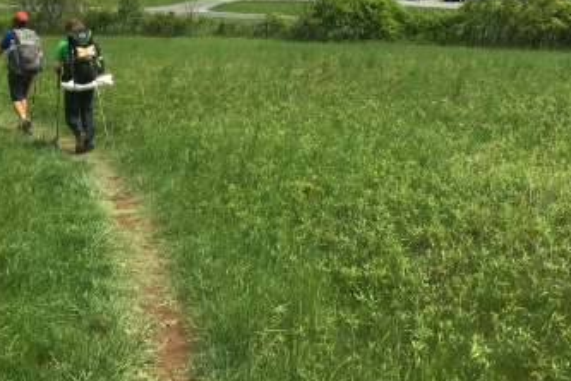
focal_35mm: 58
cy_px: 39
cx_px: 254
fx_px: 920
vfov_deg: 22.8
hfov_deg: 34.5
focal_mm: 4.15
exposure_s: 1/1304
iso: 25
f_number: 2.2
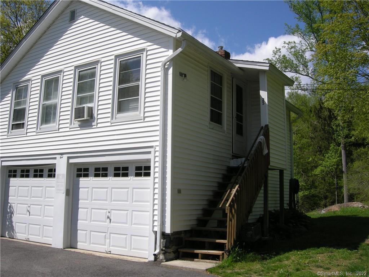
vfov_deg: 39.7
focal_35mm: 36
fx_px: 384
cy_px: 138
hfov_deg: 51.4
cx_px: 184
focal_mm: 7.5
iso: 64
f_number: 6.1
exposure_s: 1/301
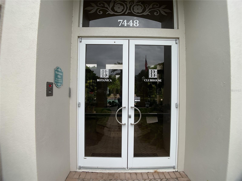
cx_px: 121
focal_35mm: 29
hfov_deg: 61.7
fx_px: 203
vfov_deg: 48.2
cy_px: 90
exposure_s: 1/534
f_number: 1.8
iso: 16
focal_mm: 3
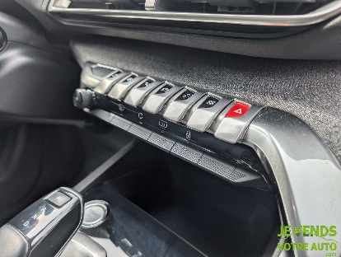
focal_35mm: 24
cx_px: 170
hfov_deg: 71.5
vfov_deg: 57.0
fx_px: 237
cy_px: 128
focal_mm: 6.9
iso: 20
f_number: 1.68
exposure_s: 1/1825
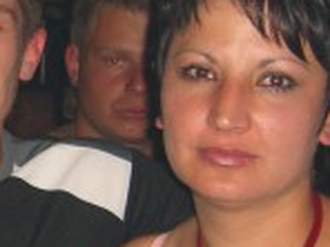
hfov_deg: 12.6
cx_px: -47
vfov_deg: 9.6
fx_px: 1468
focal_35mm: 154
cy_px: 243
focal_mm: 7.9
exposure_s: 1/60
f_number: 2.8
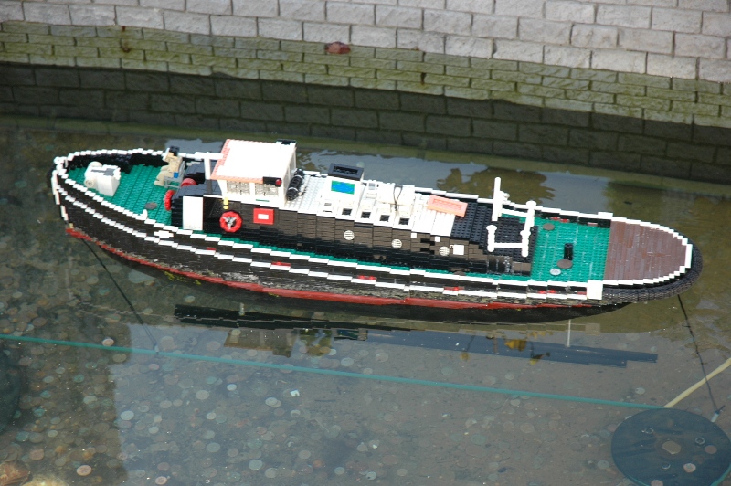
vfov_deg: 13.0
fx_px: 2130
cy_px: 243
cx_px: 366
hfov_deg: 19.5
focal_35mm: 105
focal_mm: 70
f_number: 4.5
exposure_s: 1/100
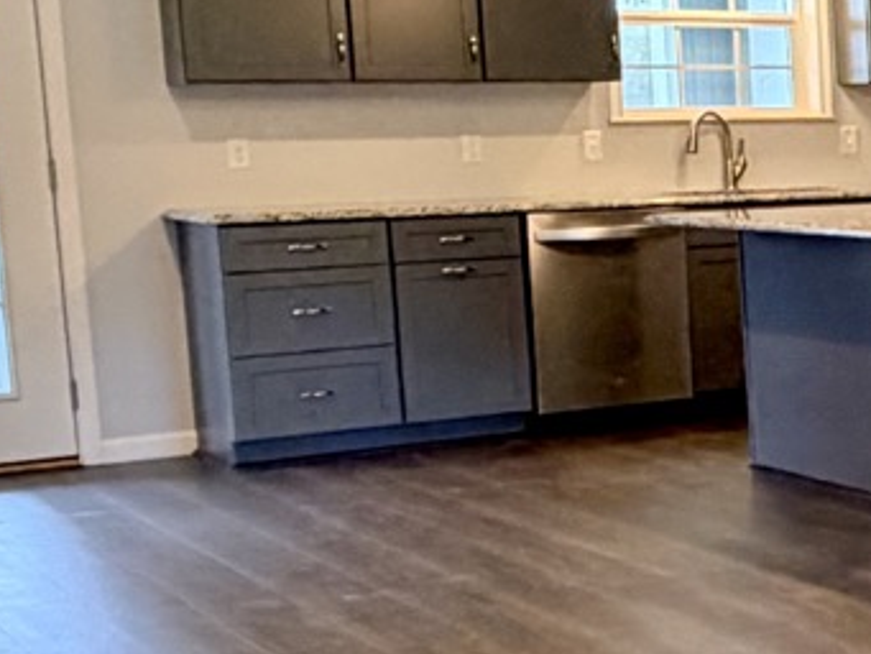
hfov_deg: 18.3
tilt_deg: -7.1
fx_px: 2114
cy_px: 347
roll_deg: +0.4
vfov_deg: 17.6
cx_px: 1563
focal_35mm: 84
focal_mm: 2.22
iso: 320
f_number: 2.2
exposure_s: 1/60
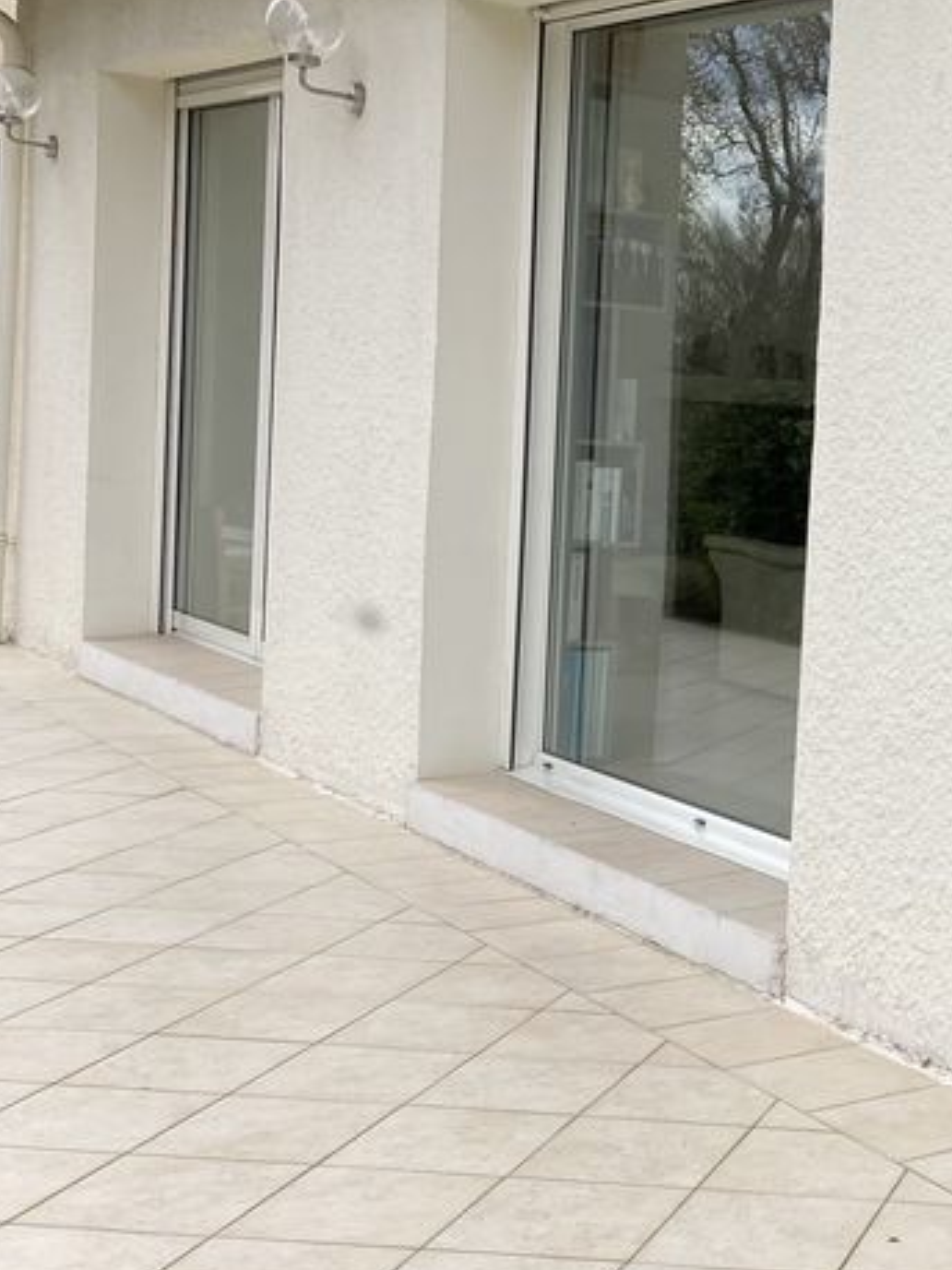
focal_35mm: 61
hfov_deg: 20.9
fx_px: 2238
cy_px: 576
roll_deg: -3.7
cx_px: 1362
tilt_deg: -4.4
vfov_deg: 31.7
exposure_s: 1/787
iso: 20
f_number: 1.8
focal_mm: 3.99
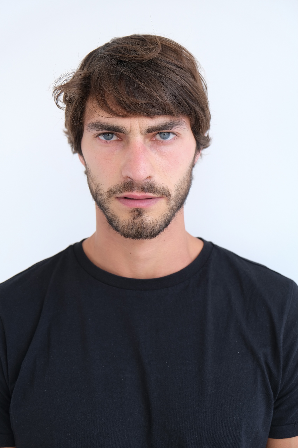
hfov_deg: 29.9
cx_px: 149
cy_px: 224
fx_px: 559
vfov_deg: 43.6
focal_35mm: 45
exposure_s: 1/125
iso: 250
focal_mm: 30.2
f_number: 3.6
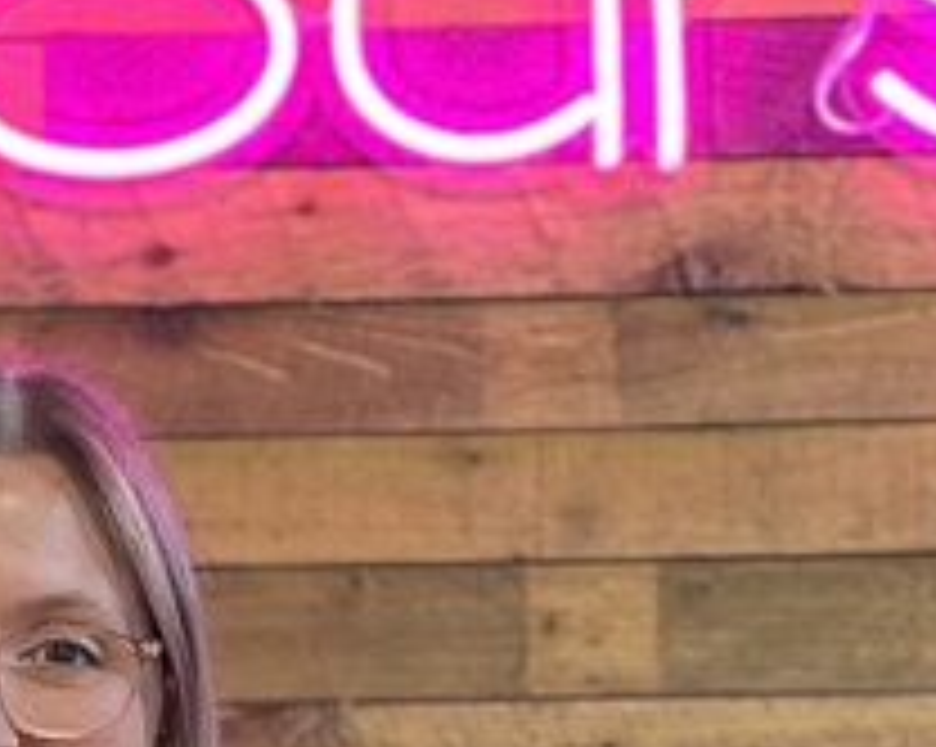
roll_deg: +0.8
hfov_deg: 10.5
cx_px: 36
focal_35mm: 183
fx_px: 5065
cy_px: 848
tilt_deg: -1.9
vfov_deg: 8.4
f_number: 1.6
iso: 200
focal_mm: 5.1
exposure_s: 1/50
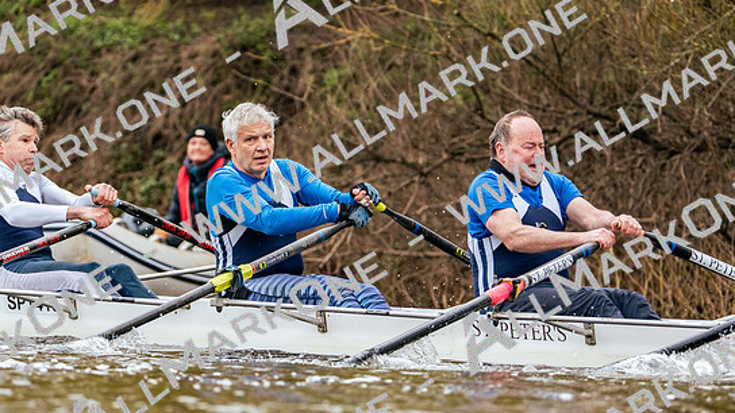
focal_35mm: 394
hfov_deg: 5.5
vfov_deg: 3.1
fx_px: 7679
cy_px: 248
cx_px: 347
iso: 2500
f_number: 6.3
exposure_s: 1/2000
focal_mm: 353
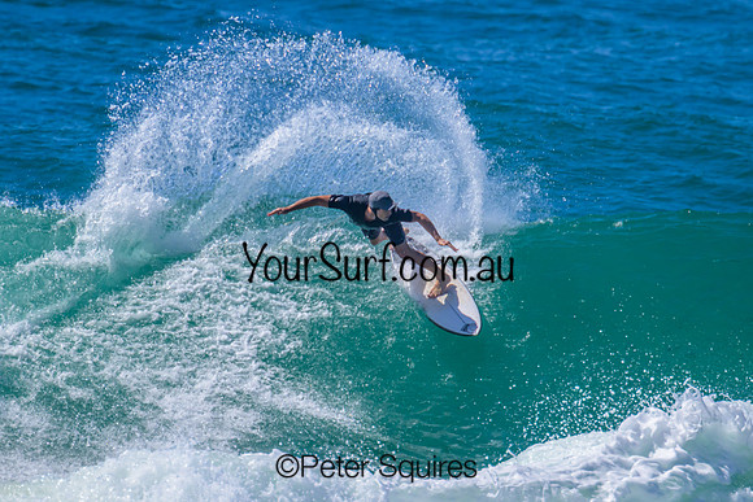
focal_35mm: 1018
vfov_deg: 1.4
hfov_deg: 2.0
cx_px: 393
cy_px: 262
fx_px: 21287
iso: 800
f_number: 11
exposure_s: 1/2000
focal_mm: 800
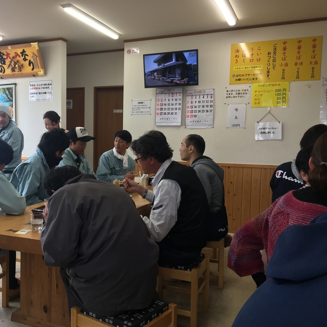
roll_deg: -1.2
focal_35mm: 35
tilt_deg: -1.9
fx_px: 374
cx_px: 113
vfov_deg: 47.2
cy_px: 167
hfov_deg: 46.6
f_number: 2.2
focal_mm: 4.15
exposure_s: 1/120
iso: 40
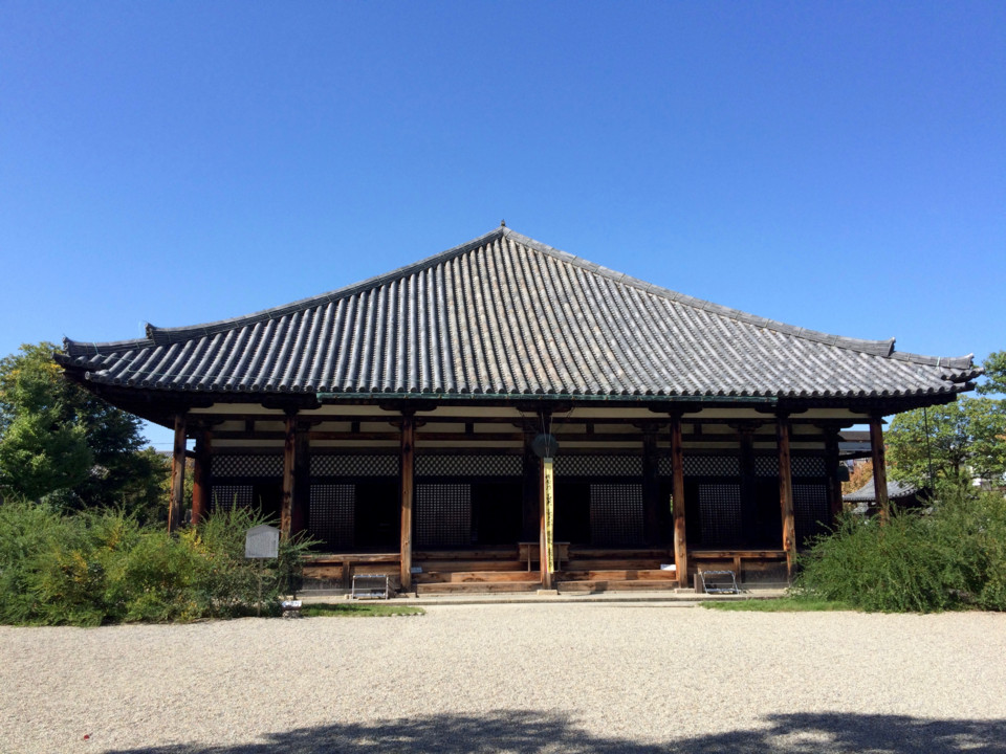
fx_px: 843
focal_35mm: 29
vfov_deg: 48.2
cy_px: 377
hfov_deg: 61.7
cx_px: 503
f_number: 2.2
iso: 32
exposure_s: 1/1580
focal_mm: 4.15
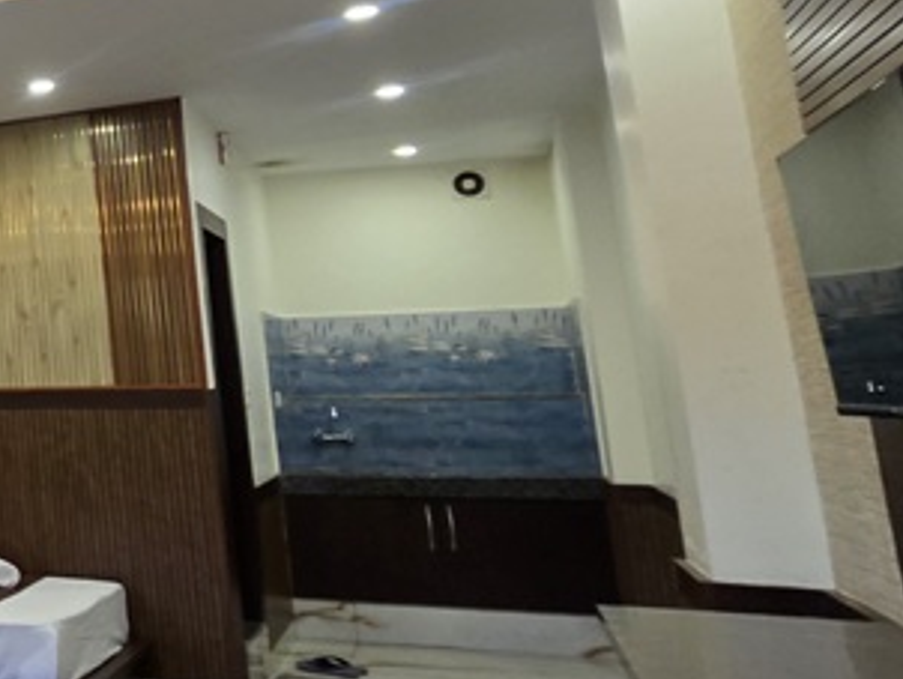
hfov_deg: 26.9
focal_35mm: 43
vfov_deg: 33.4
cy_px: 230
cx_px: -517
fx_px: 1123
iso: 160
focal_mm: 2.2
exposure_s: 1/50
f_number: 2.2
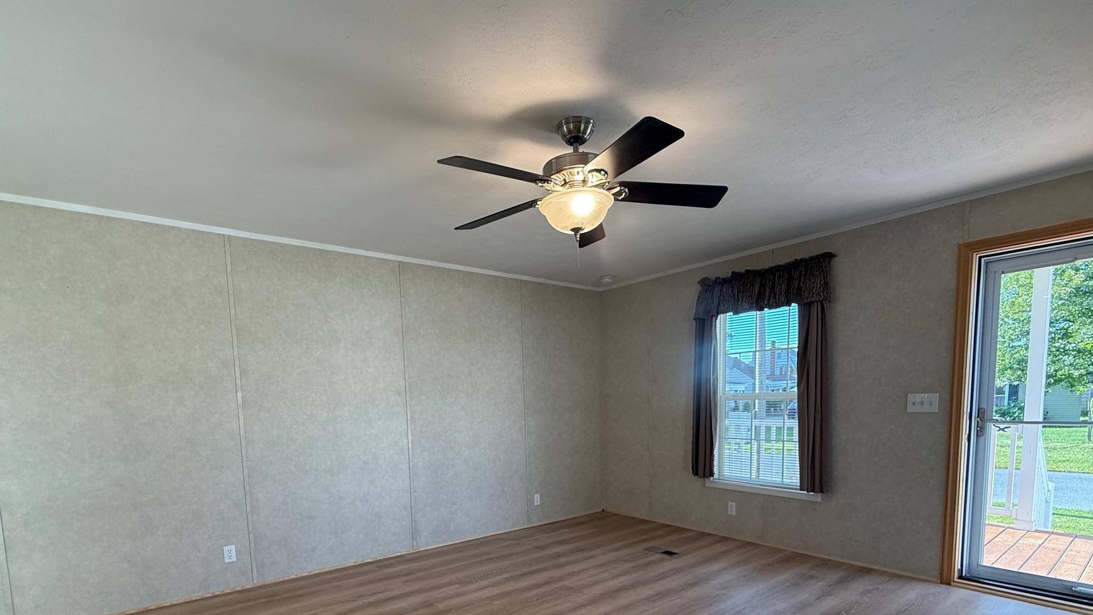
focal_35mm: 18
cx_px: 538
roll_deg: +1.4
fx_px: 522
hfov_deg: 92.7
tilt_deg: -6.1
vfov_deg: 58.2
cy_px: 453
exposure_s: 1/120
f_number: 2.2
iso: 125
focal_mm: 2.22
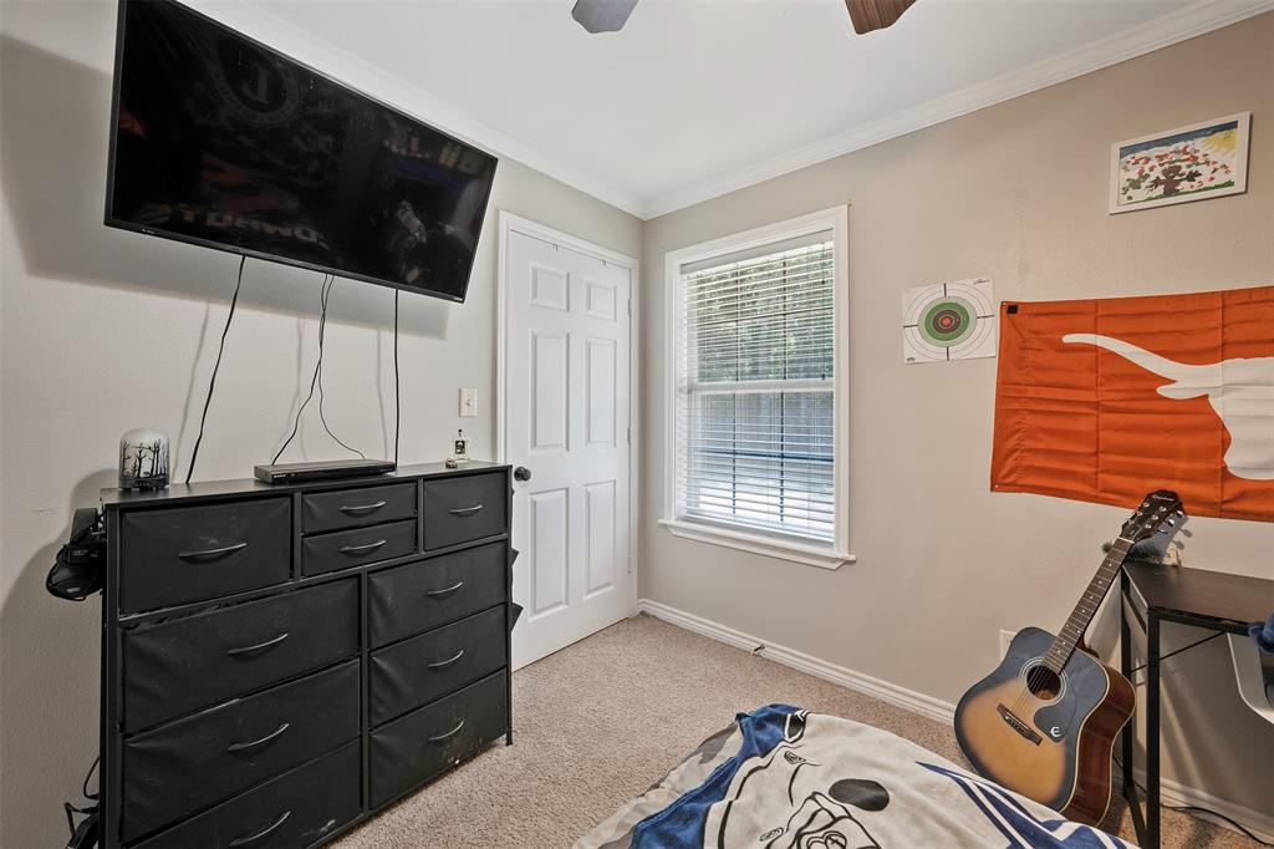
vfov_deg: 85.4
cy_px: 424
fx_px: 460
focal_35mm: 13
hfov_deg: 108.3
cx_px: 637
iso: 800
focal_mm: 13
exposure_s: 1/6
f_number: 8
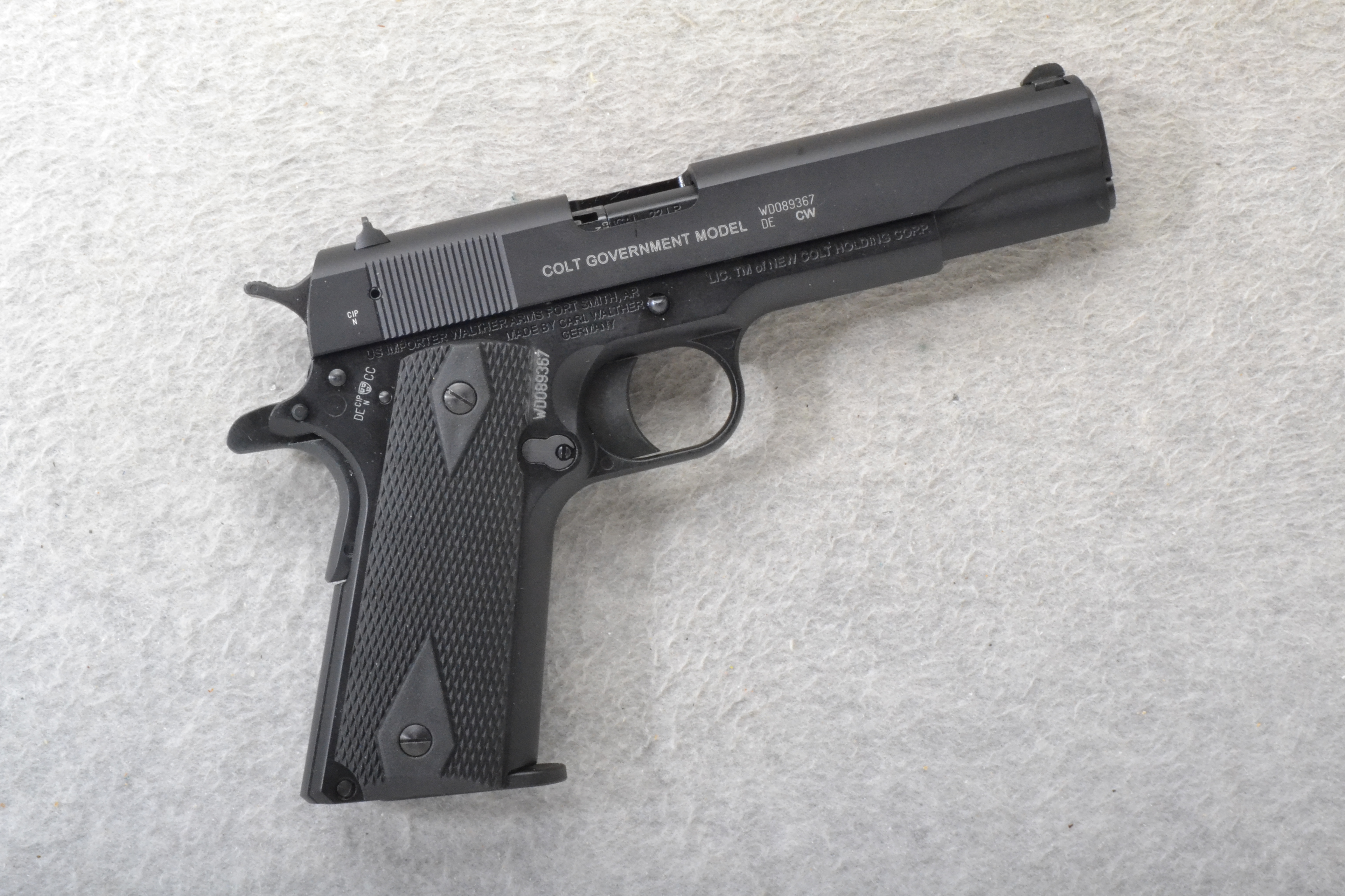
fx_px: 2129
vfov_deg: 23.8
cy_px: 448
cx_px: 672
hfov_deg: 35.1
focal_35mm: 57
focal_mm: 38
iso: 3200
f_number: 20
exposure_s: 1/160
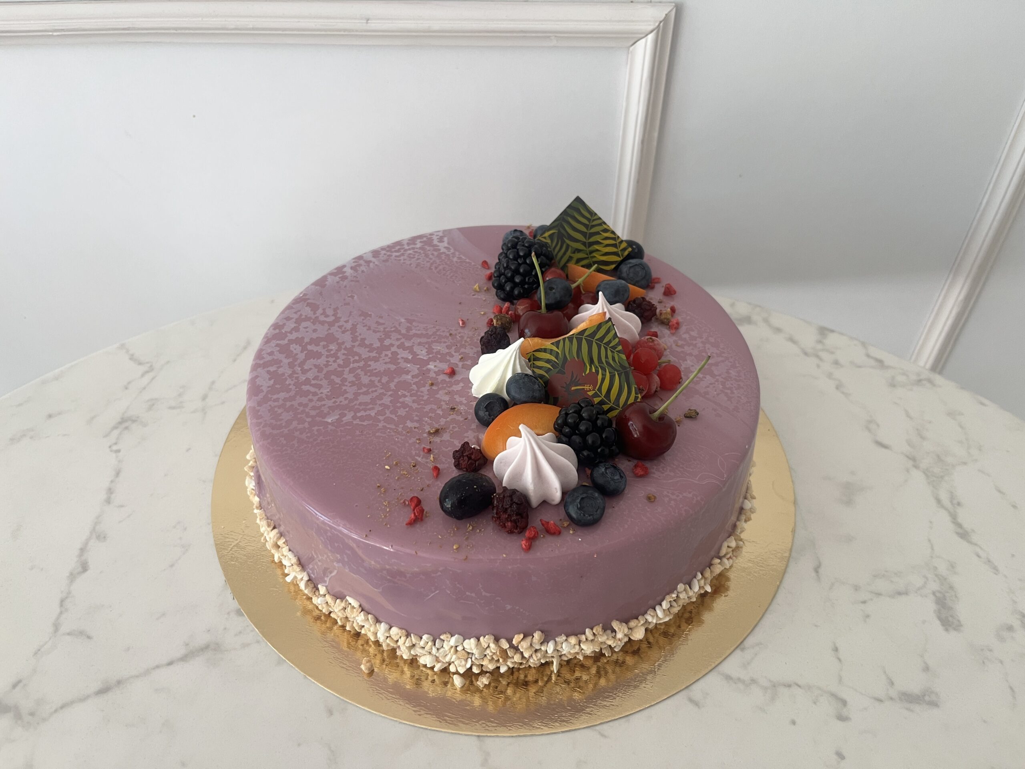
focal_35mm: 26
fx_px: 770
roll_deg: +0.0
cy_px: 384
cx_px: 512
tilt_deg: -43.8
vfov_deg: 53.1
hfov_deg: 67.3
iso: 80
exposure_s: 1/50
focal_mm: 5.1
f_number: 1.6
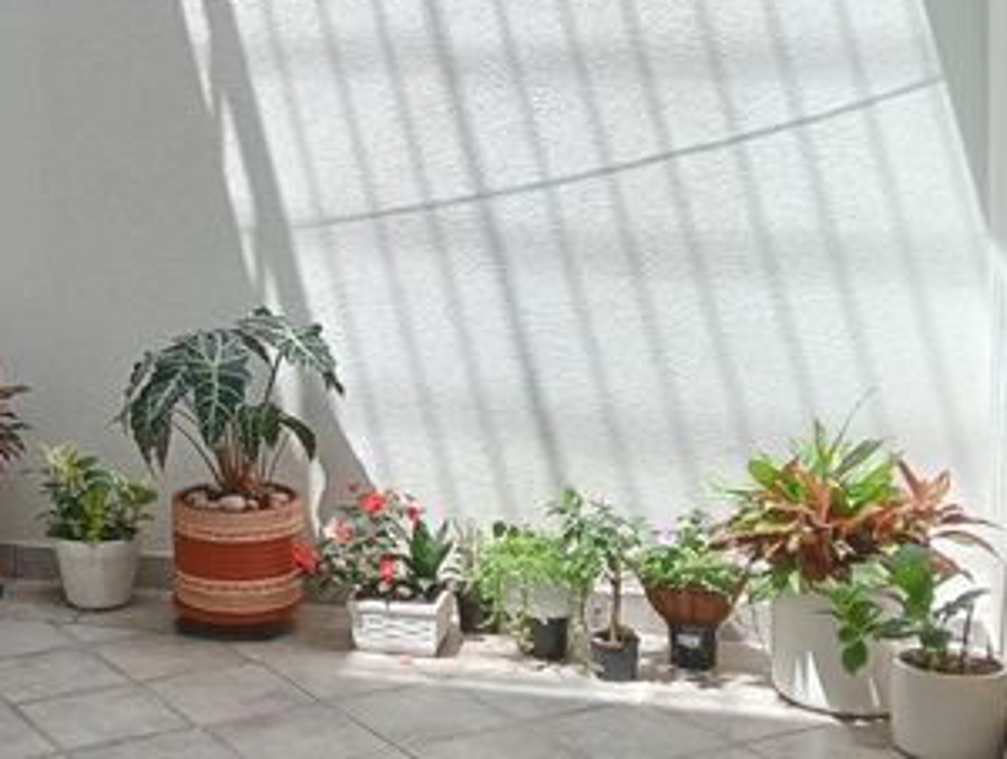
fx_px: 1807
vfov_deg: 23.4
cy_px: 148
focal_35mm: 62
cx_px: 117
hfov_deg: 29.9
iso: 102
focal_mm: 3.98
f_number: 1.8
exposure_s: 1/2865
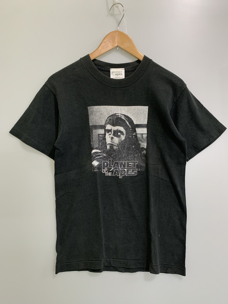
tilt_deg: -21.7
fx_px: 237
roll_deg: +3.1
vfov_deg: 65.3
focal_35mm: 27
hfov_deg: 51.4
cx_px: 116
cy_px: 152
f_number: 1.8
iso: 200
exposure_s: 1/60
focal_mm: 4.25
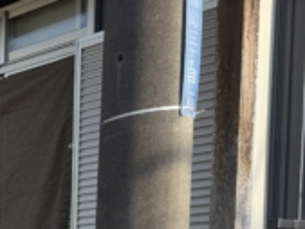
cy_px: 355
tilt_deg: -2.0
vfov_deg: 15.0
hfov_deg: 17.2
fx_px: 802
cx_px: -260
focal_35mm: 91
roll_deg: -1.0
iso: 100
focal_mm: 6.76
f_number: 1.78
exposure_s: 1/1770
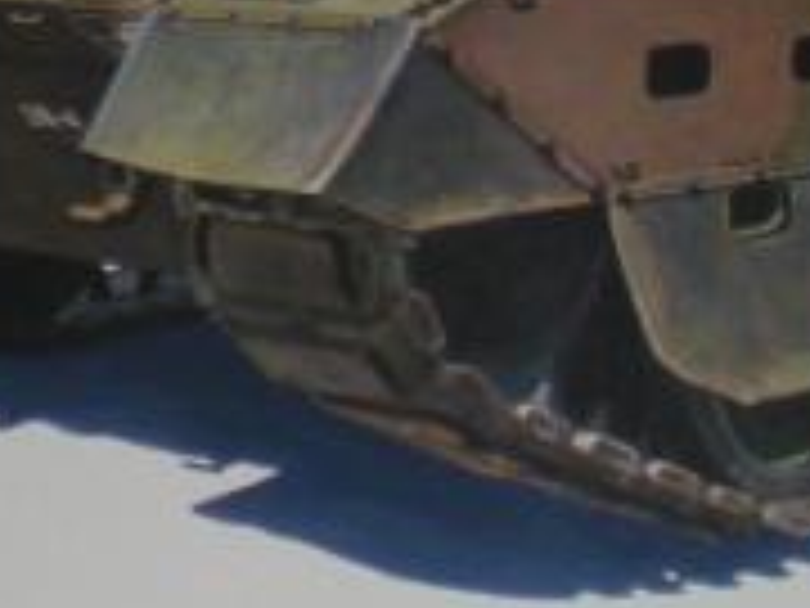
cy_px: 68
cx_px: 302
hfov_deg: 11.7
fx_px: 3955
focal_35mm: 169
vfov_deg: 8.8
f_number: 3.1
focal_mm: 6.3
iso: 64
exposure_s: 1/60
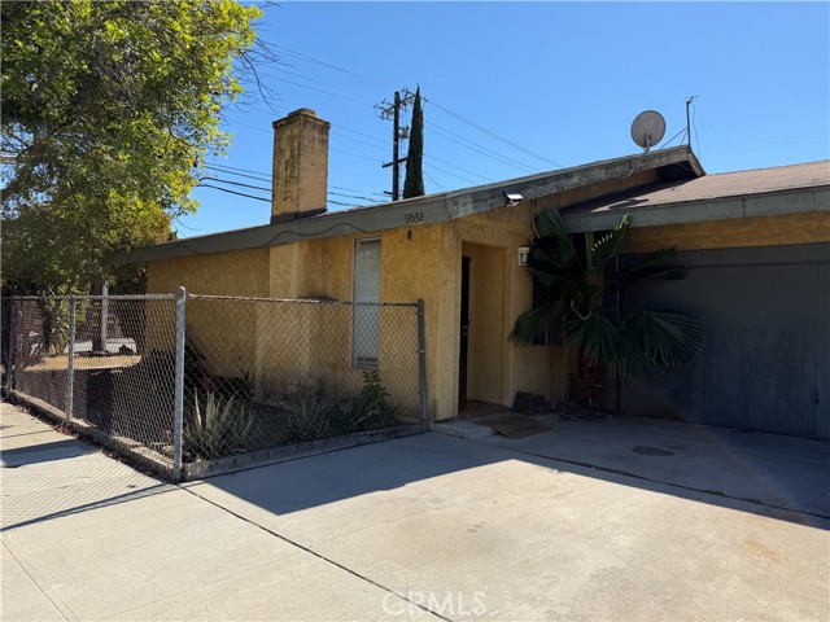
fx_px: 575
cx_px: 415
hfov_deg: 71.6
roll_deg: -1.6
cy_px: 311
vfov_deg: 56.8
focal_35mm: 24
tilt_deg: +0.6
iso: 80
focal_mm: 6.76
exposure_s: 1/3953
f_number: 1.78
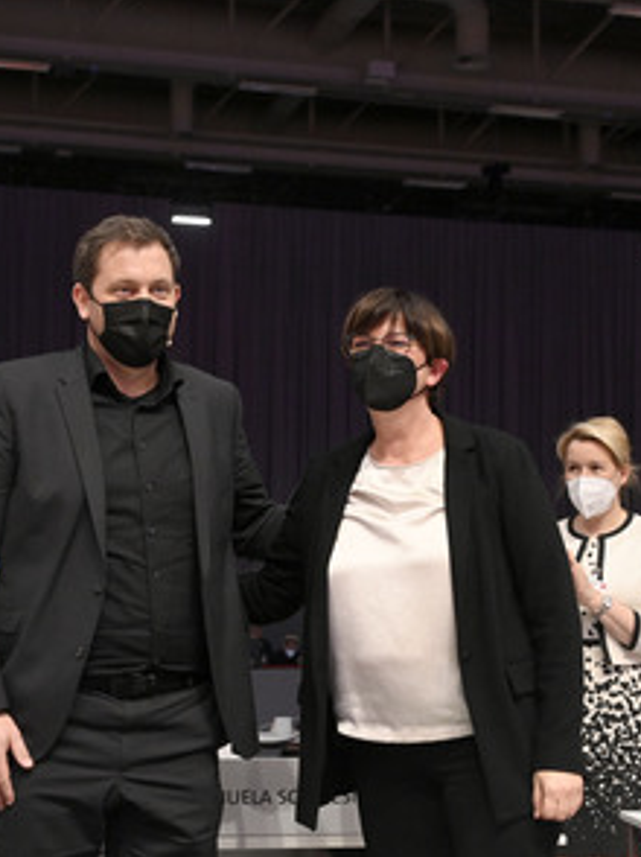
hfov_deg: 23.6
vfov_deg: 31.2
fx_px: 1533
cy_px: 423
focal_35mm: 62
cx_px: 313
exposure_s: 1/320
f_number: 5.6
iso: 5000
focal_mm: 42
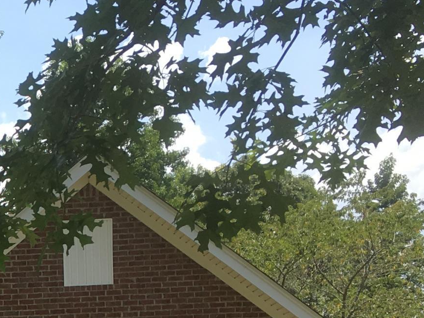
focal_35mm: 100
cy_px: 454
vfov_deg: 14.0
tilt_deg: +2.0
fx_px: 1225
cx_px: -254
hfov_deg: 17.2
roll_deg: +1.1
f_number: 2.2
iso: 25
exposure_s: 1/884
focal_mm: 4.15
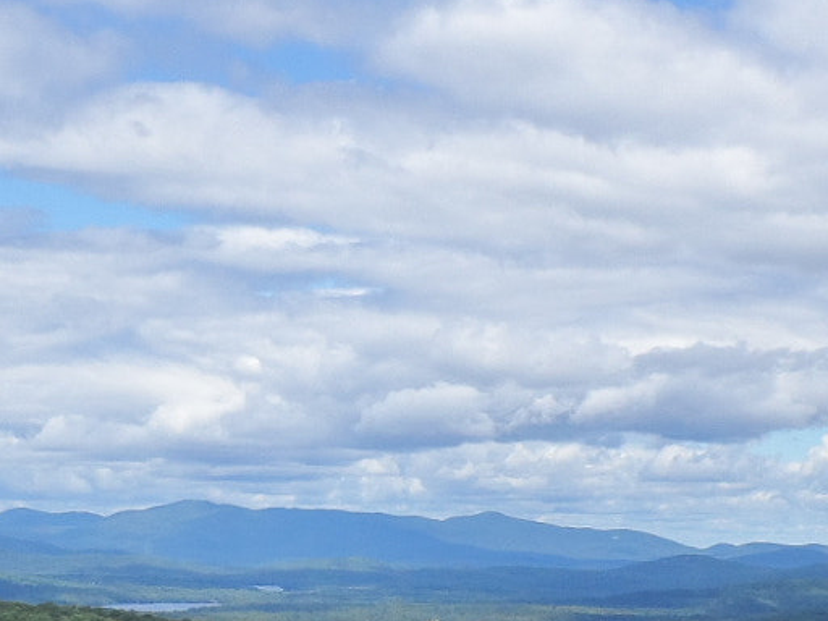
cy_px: 419
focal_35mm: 100
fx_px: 2392
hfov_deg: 19.6
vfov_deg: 14.8
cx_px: 336
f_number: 4.8
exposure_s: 1/500
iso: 80
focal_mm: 5.3
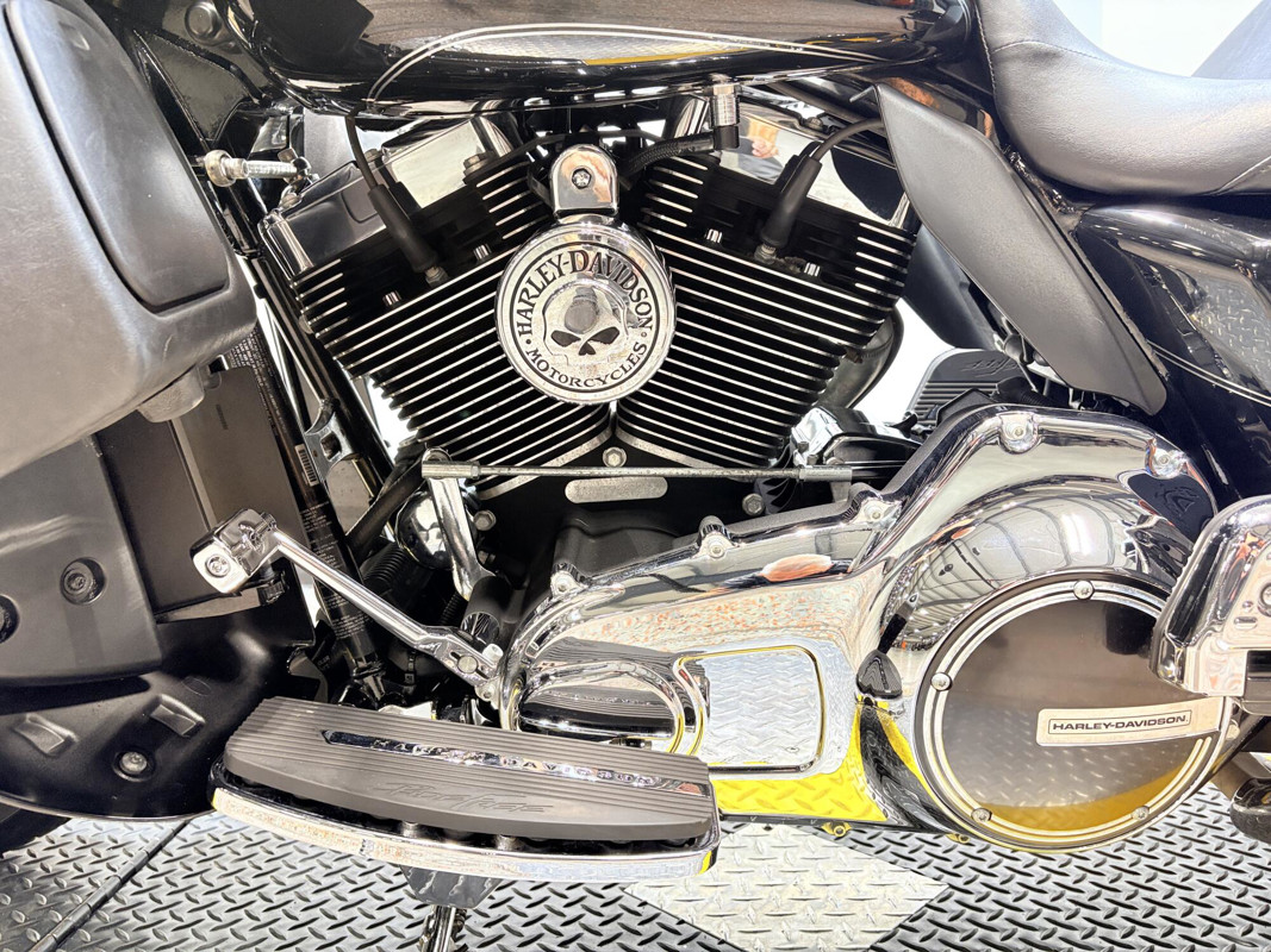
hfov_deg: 67.3
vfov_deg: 53.1
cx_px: 636
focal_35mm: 26
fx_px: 955
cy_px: 476
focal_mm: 5.96
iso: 160
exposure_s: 1/60
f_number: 1.6
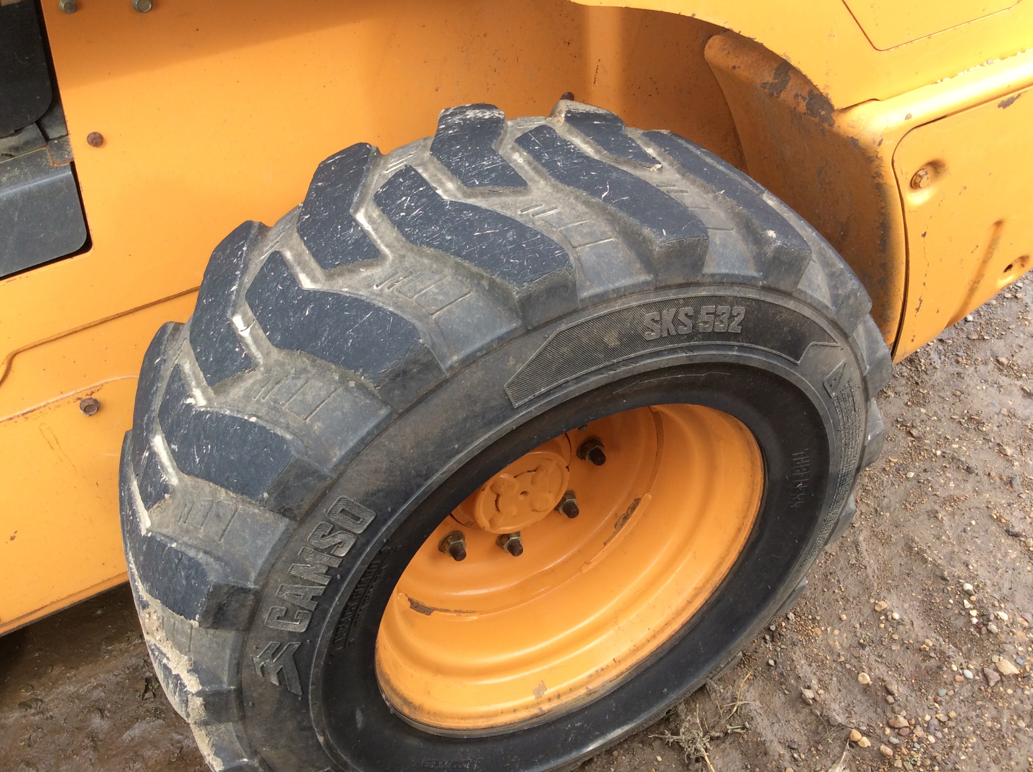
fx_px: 1013
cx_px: 514
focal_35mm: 34
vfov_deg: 41.7
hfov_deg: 54.0
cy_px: 395
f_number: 2.4
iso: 32
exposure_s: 1/131
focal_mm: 3.3
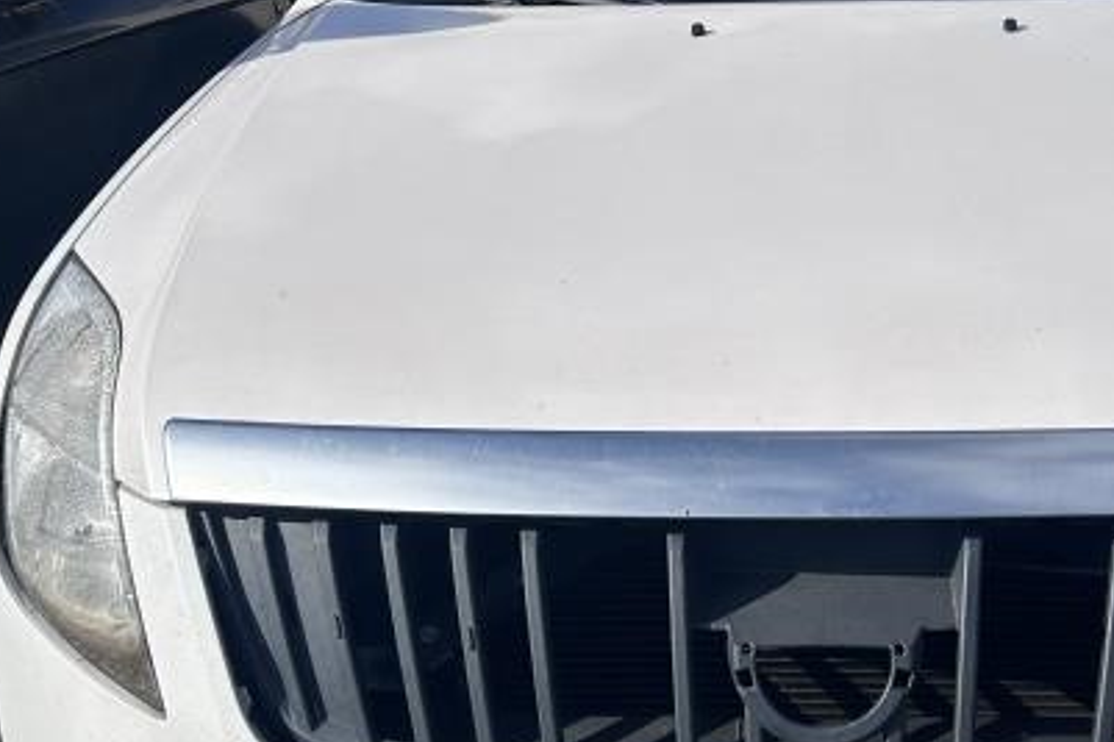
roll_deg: +0.1
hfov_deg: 36.0
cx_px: 845
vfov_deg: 25.0
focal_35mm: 54
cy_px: 406
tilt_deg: -19.5
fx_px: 1670
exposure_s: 1/8000
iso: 50
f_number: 1.5
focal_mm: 5.7
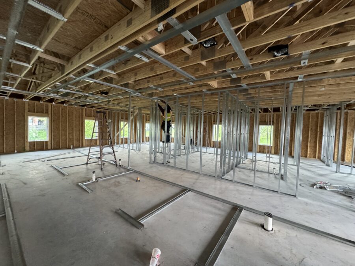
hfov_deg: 102.1
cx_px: 178
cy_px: 133
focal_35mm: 14
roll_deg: -2.3
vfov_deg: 85.7
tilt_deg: -3.4
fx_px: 144
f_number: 2.2
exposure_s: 1/60
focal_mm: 2.22
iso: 640
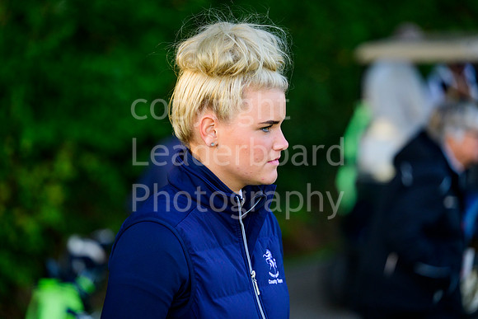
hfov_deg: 15.2
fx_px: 1793
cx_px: 239
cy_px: 160
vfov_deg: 10.2
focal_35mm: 135
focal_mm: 135
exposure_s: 1/2000
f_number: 3.2
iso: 1000
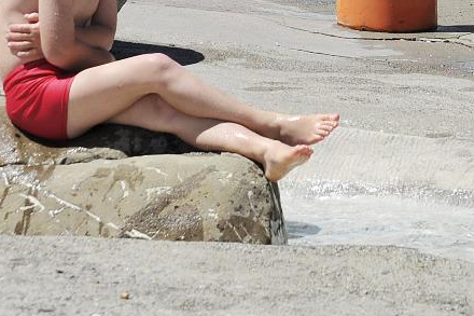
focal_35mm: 155
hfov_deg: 12.8
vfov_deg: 8.7
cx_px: 603
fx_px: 2040
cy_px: -152
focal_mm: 42
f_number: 10
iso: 200
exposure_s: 1/500
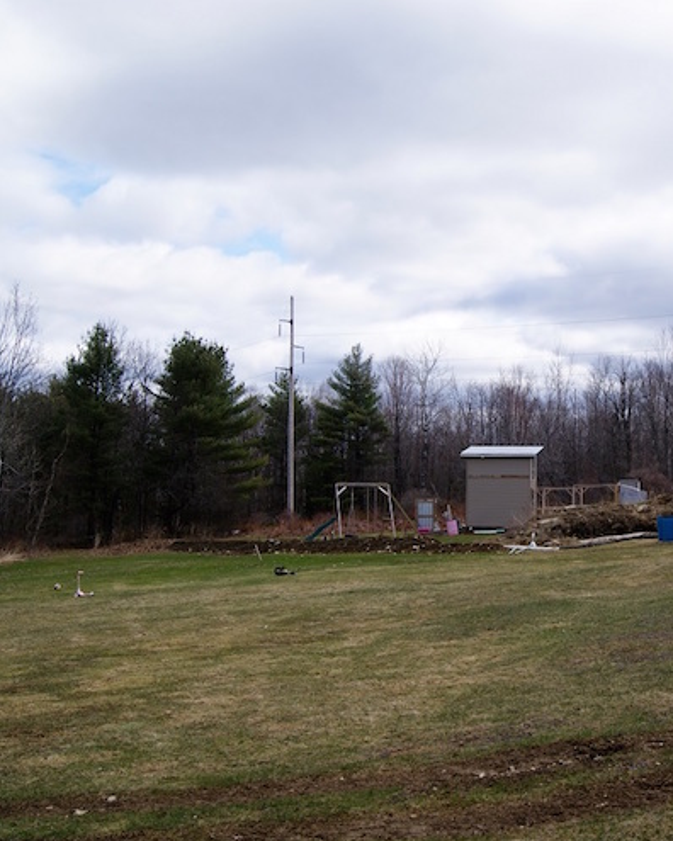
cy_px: 425
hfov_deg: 31.5
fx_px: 1170
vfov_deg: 39.5
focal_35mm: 47
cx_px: 513
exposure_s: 1/160
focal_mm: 22
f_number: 10
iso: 100
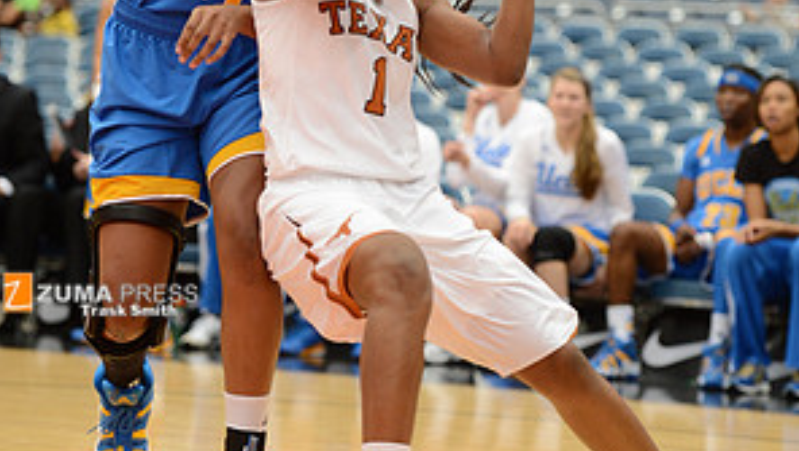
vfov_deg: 6.8
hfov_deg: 12.1
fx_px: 3774
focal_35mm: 178
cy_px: 57
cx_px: 398
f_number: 2.8
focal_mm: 112
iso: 1250
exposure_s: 1/1250
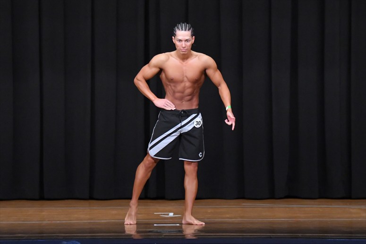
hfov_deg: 9.2
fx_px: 2286
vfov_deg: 6.1
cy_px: 122
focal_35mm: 225
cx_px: 183
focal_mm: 150
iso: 8000
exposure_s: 1/400
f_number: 5.6
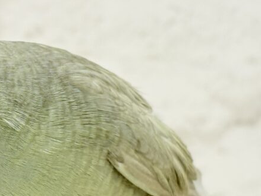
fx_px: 1072
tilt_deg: -1.9
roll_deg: -1.0
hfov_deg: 13.7
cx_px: -10
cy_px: 131
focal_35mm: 142
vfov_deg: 10.5
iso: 50
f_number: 1.6
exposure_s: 1/50
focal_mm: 5.96
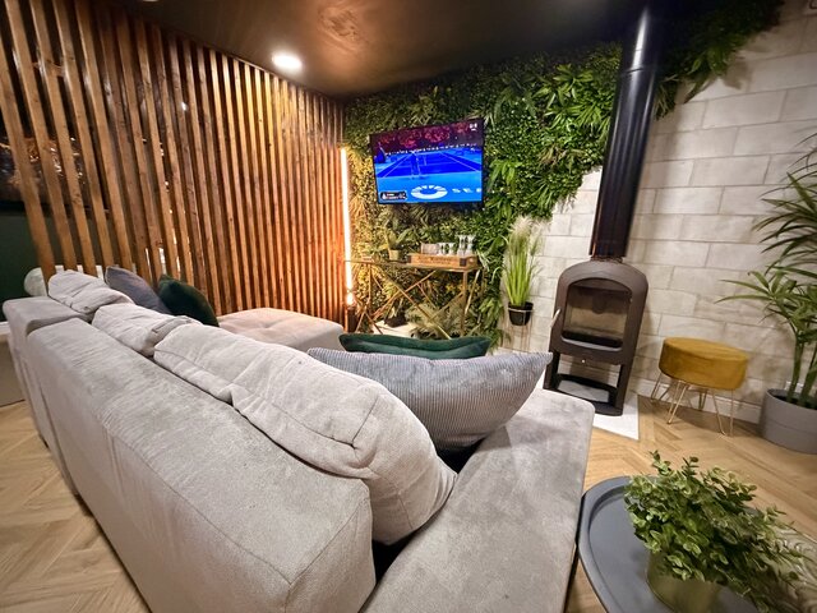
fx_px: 330
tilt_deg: -15.8
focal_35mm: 14
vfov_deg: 85.7
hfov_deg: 102.1
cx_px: 408
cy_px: 306
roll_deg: -1.5
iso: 1000
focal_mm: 2.22
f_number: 2.2
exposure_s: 1/50
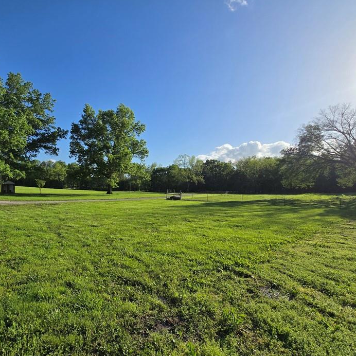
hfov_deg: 83.3
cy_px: 186
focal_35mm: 17
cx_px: 149
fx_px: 198
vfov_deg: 83.9
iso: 50
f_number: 2.2
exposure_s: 1/4529
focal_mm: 2.2
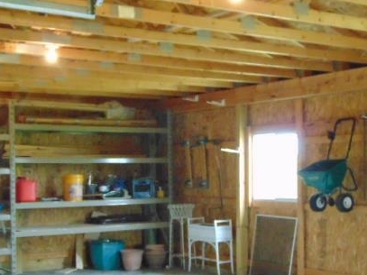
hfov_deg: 29.4
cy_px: 165
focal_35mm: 66
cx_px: 178
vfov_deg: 22.2
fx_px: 700
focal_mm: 7.6
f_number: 3.3
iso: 800
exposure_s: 1/50
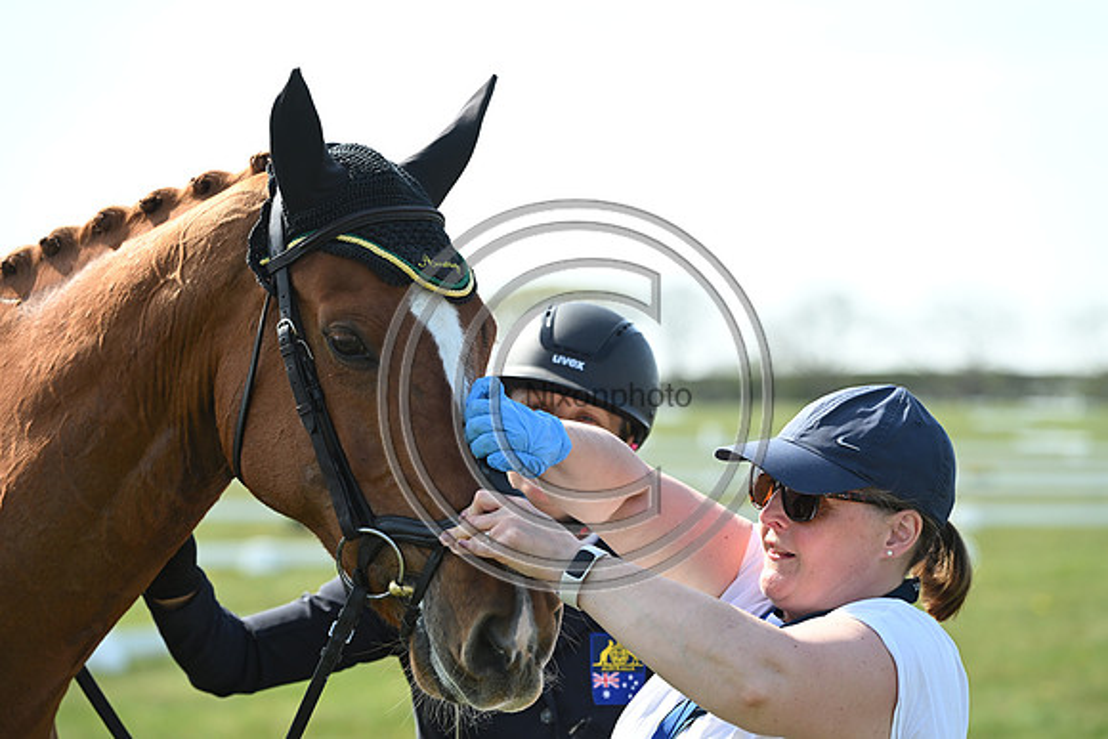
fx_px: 4618
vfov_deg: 9.2
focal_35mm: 150
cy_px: 370
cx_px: 554
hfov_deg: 13.7
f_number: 5
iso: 640
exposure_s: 1/1250
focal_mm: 150
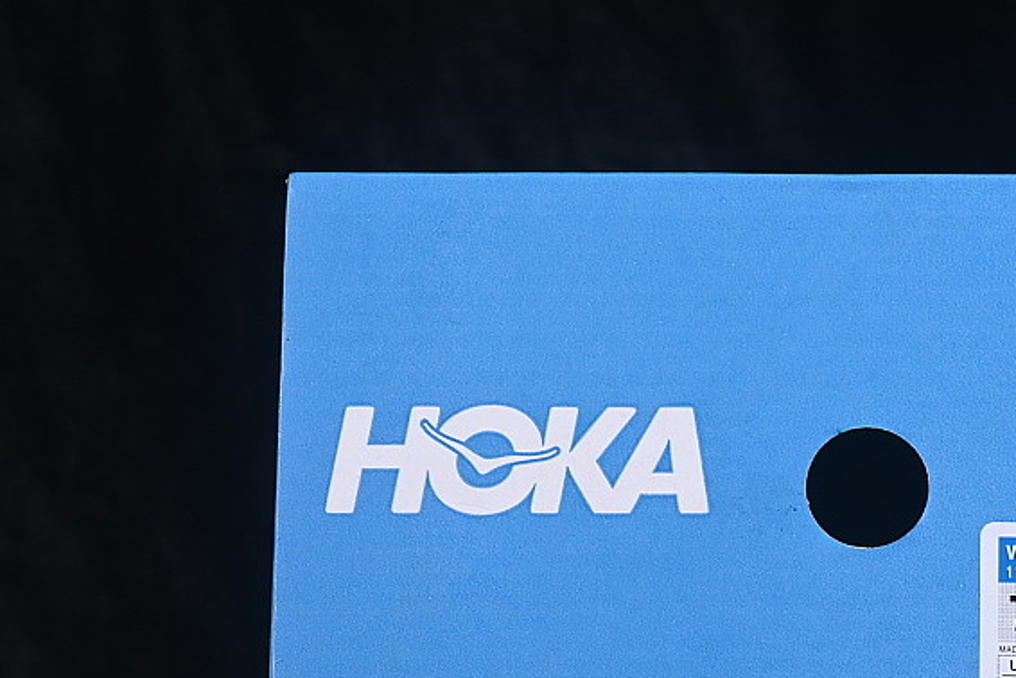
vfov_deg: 9.6
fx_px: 4038
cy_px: 427
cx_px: 898
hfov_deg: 14.2
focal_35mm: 143
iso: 160
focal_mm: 50
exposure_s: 1/80
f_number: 8
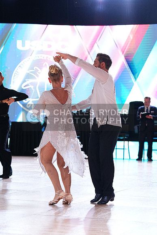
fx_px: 628
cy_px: 118
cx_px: 78
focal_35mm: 96
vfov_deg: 21.2
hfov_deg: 14.3
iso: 2500
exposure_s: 1/400
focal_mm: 96
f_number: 4
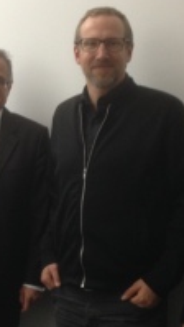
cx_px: -2
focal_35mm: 96
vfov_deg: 22.2
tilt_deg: -10.0
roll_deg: -1.2
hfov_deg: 12.5
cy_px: 198
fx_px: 832
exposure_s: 1/20
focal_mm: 4.28
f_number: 2.4
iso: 100
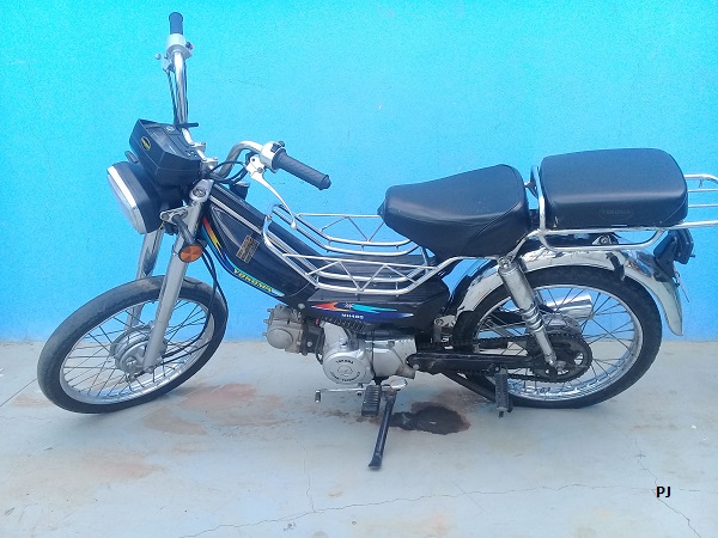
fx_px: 643
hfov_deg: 58.4
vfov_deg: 45.4
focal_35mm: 31
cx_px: 359
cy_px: 269
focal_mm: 3.3
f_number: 2.2
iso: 50
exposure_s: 1/135
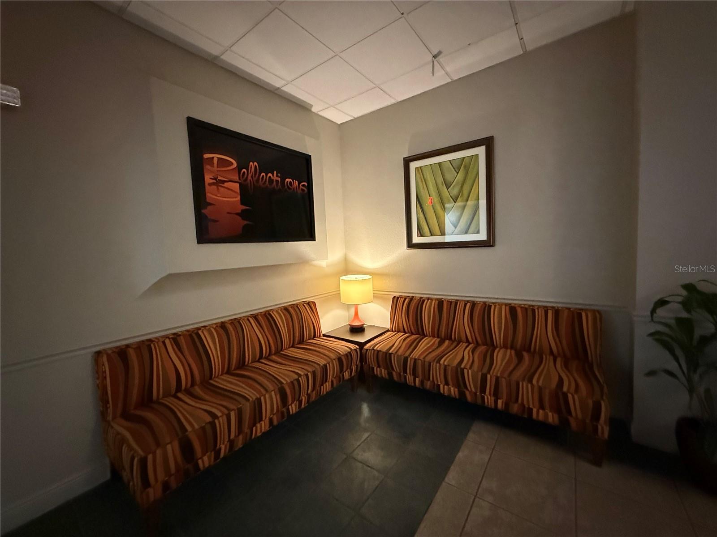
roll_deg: +2.6
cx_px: 358
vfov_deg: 85.7
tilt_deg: -3.2
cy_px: 268
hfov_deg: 102.1
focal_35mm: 14
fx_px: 290
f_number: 2.2
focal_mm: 2.22
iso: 1250
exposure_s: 1/60
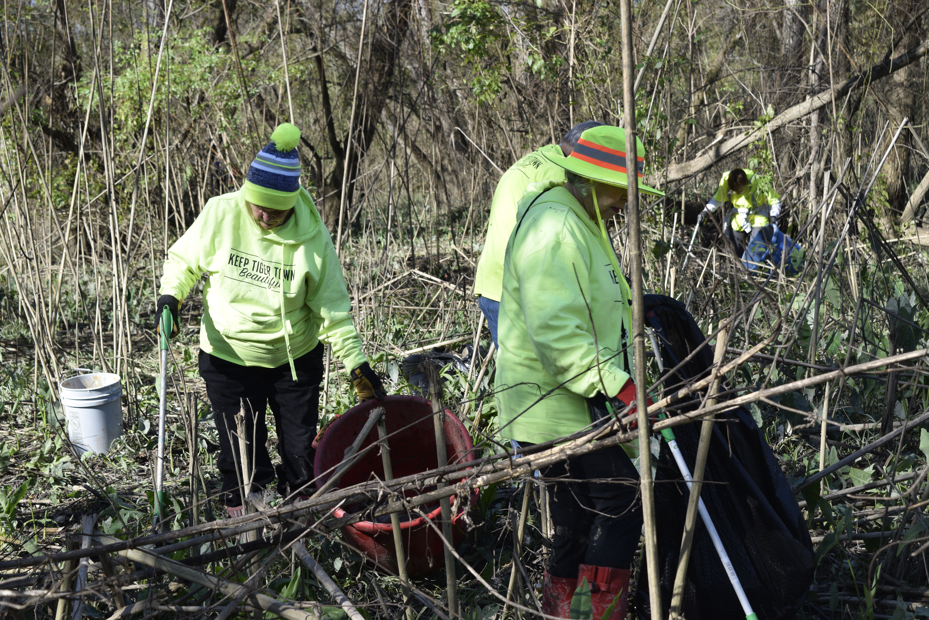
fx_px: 2129
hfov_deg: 24.6
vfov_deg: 16.6
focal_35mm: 82
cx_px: 464
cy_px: 310
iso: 200
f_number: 8
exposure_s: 1/250
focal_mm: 55
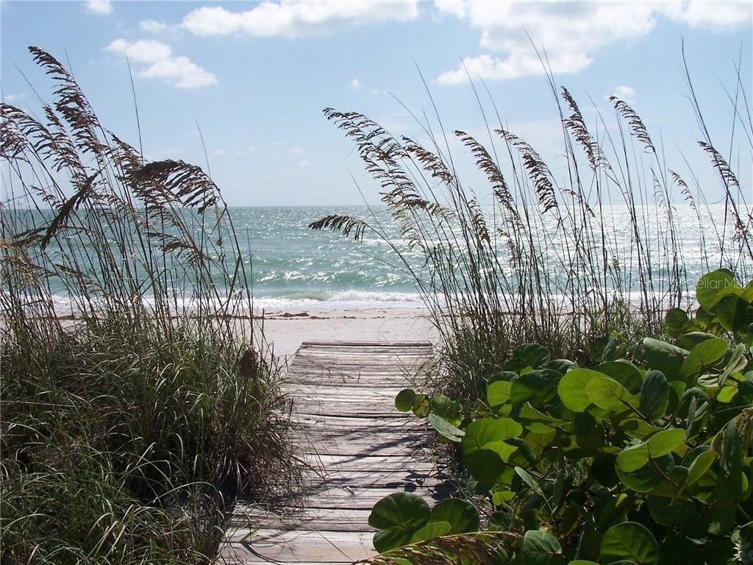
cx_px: 376
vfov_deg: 33.6
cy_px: 282
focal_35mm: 43
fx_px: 935
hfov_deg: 43.9
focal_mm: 7.1
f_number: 5.6
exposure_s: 1/750
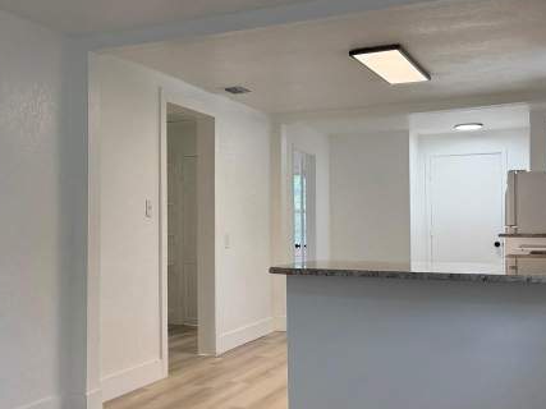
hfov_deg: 41.3
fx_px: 710
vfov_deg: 32.2
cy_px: 210
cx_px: 164
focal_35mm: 45
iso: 200
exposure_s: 1/226
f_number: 1.78
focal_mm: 6.76
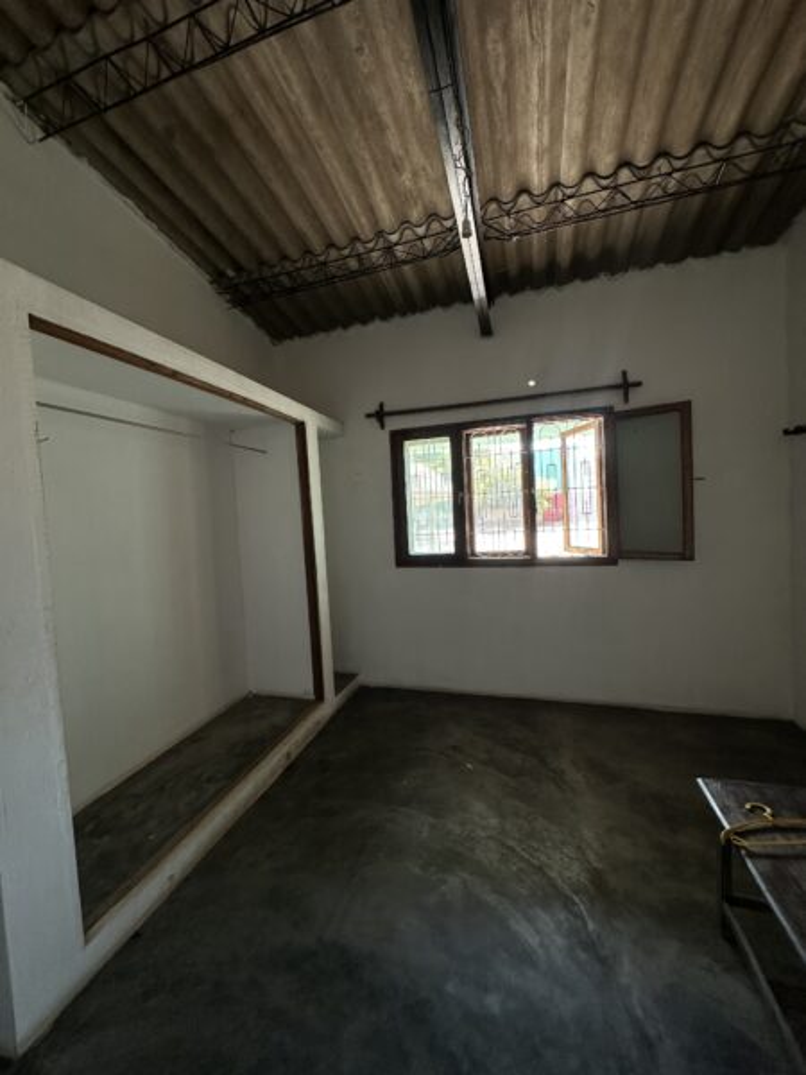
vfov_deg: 102.1
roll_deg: +1.4
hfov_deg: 85.7
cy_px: 538
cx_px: 403
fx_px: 435
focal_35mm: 14
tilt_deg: -1.3
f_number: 2.2
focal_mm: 2.22
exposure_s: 1/99
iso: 100
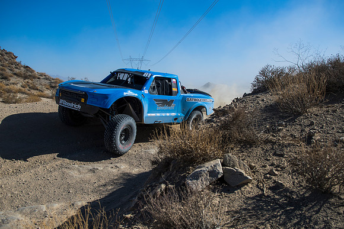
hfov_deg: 67.4
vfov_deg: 48.0
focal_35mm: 27
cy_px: 114
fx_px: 258
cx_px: 172
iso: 100
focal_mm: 18
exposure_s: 1/2000
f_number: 4.5
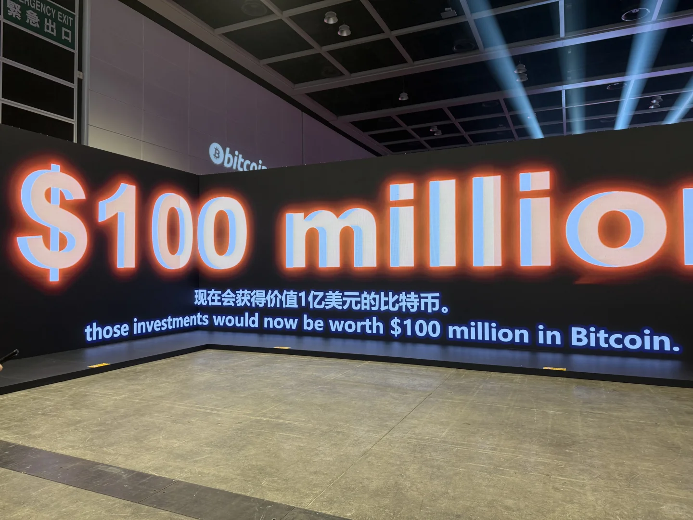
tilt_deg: +1.8
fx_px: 480
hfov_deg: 71.6
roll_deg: +2.6
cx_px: 346
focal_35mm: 24
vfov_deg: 56.8
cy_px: 260
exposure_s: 1/96
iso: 160
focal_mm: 6.76
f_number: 1.78
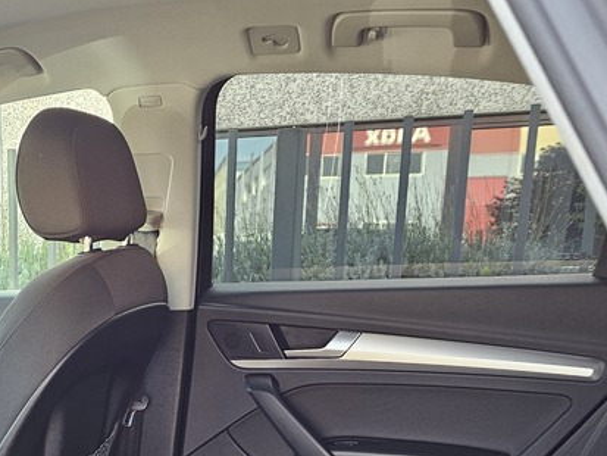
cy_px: 516
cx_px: 19
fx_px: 1000
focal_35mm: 57
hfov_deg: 31.6
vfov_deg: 23.8
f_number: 1.7
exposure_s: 1/72.1
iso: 80
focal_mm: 6.3
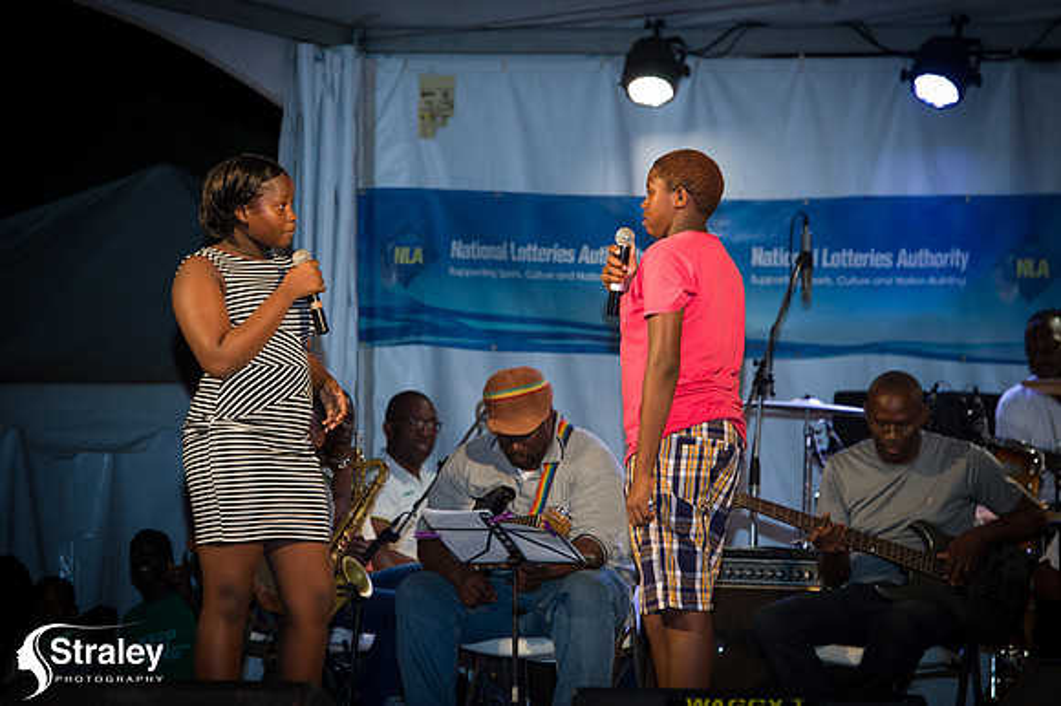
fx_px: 5007
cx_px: 530
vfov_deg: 8.1
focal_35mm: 170
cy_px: 353
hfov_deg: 12.1
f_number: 5.6
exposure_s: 1/160
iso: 2000
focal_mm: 170
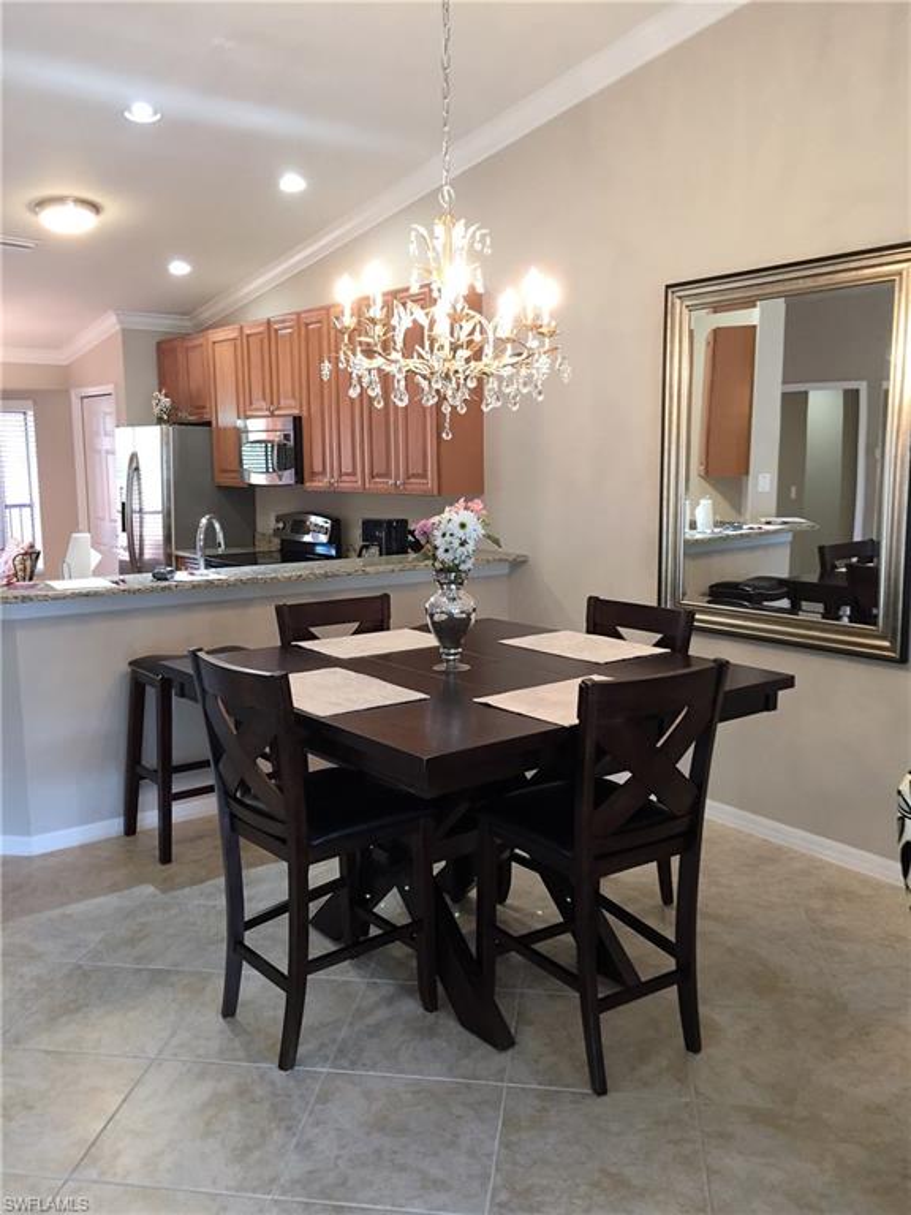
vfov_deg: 61.7
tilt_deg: -8.9
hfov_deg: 48.2
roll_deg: +0.0
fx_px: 1018
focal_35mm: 29
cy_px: 608
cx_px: 456
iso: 100
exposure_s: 1/30
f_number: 2.2
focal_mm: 4.15
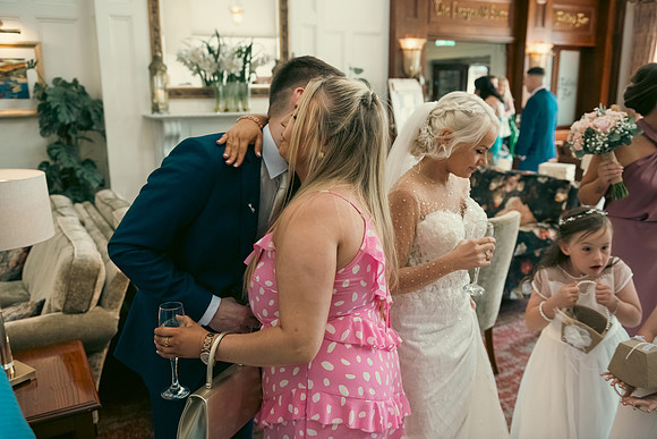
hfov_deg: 58.7
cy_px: 220
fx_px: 584
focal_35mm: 32
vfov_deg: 41.1
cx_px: 328
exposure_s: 1/160
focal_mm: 32
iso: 1000
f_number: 3.5
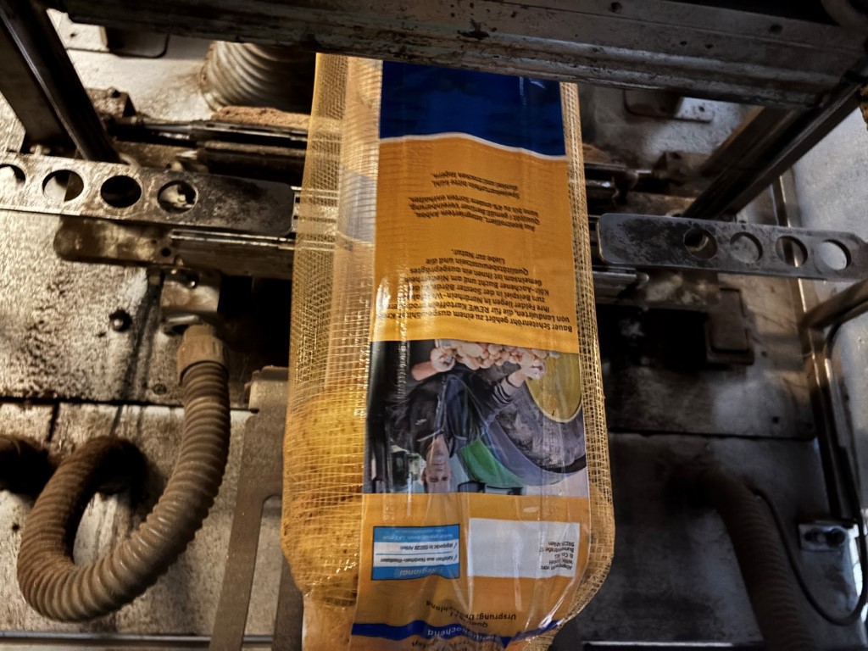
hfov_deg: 67.3
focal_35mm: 26
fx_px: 652
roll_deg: -1.0
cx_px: 434
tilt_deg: +21.5
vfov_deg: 53.1
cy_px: 326
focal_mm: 5.96
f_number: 1.6
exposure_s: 1/5
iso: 1250
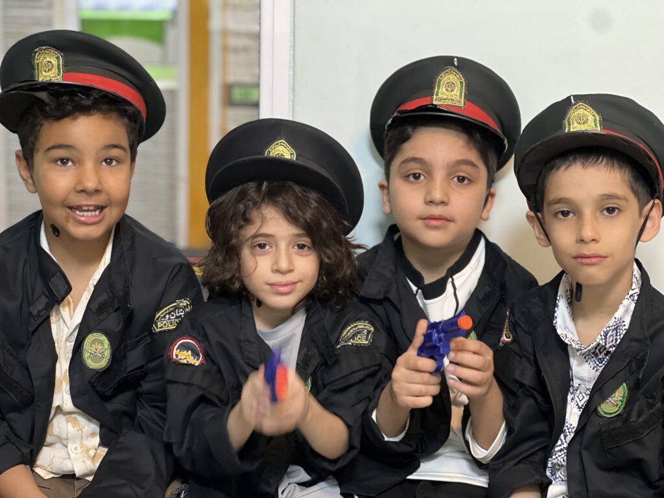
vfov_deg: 19.1
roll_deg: -0.2
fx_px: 1477
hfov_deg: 25.3
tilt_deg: -12.9
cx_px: 332
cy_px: 249
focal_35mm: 77
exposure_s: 1/33
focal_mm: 9
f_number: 2.8
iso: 400
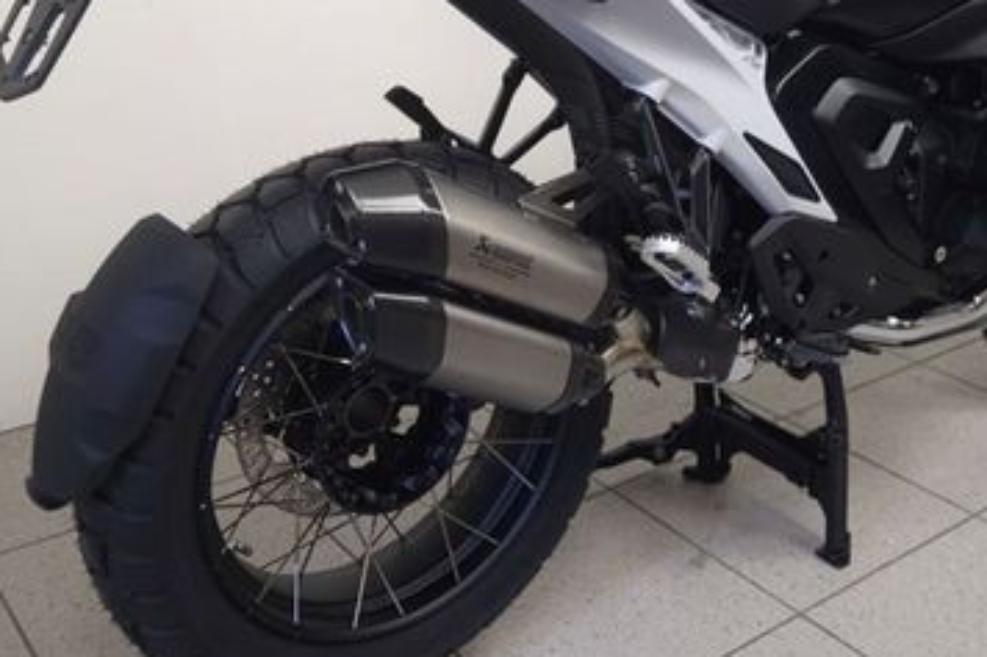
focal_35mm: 43
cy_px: 111
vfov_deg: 30.2
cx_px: 640
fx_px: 1178
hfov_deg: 44.9
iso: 100
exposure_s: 1/50
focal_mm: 5.4
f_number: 1.8
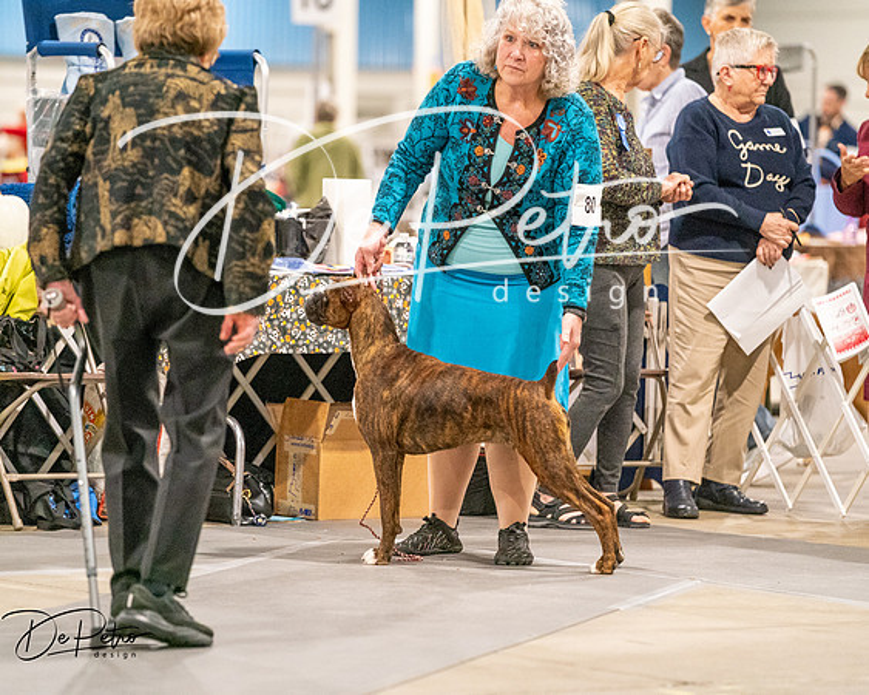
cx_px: 434
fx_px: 5038
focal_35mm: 196
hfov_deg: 9.9
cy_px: 348
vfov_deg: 7.9
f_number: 3.5
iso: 6400
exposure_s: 1/250
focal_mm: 174
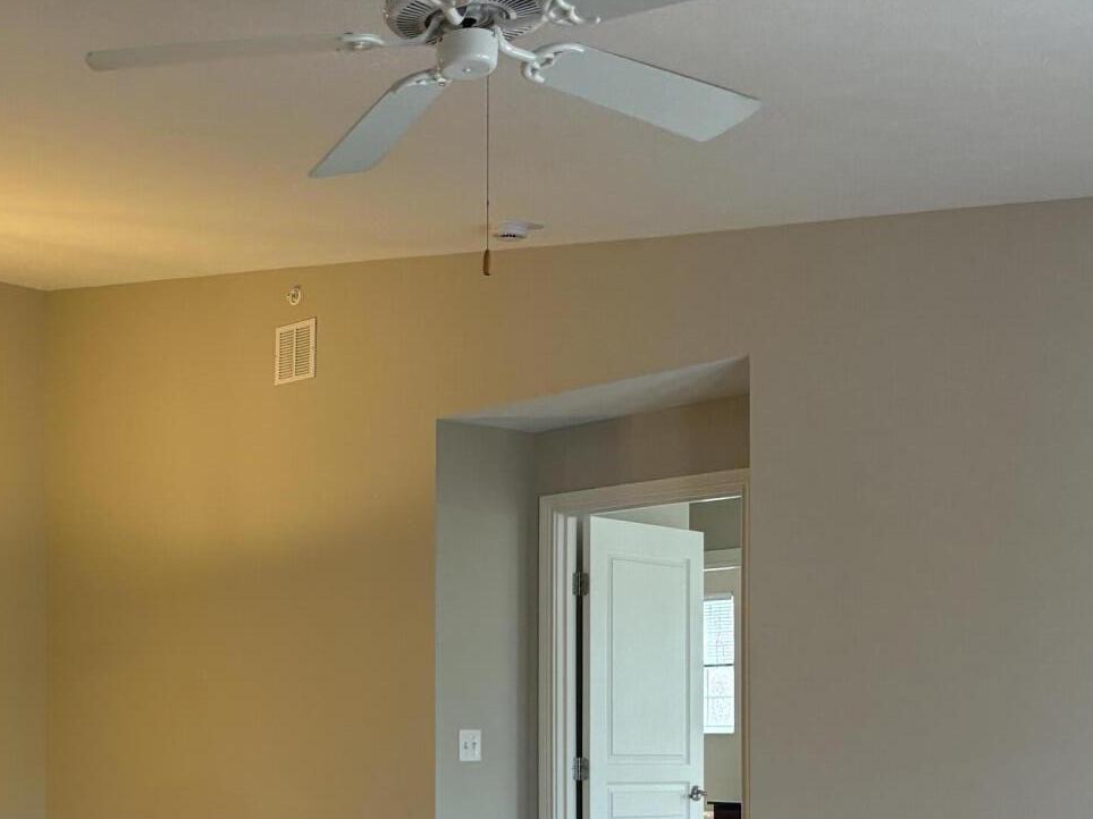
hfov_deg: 33.3
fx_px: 1705
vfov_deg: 26.3
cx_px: 72
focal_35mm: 54
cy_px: 702
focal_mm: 5.96
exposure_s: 1/120
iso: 125
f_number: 1.6
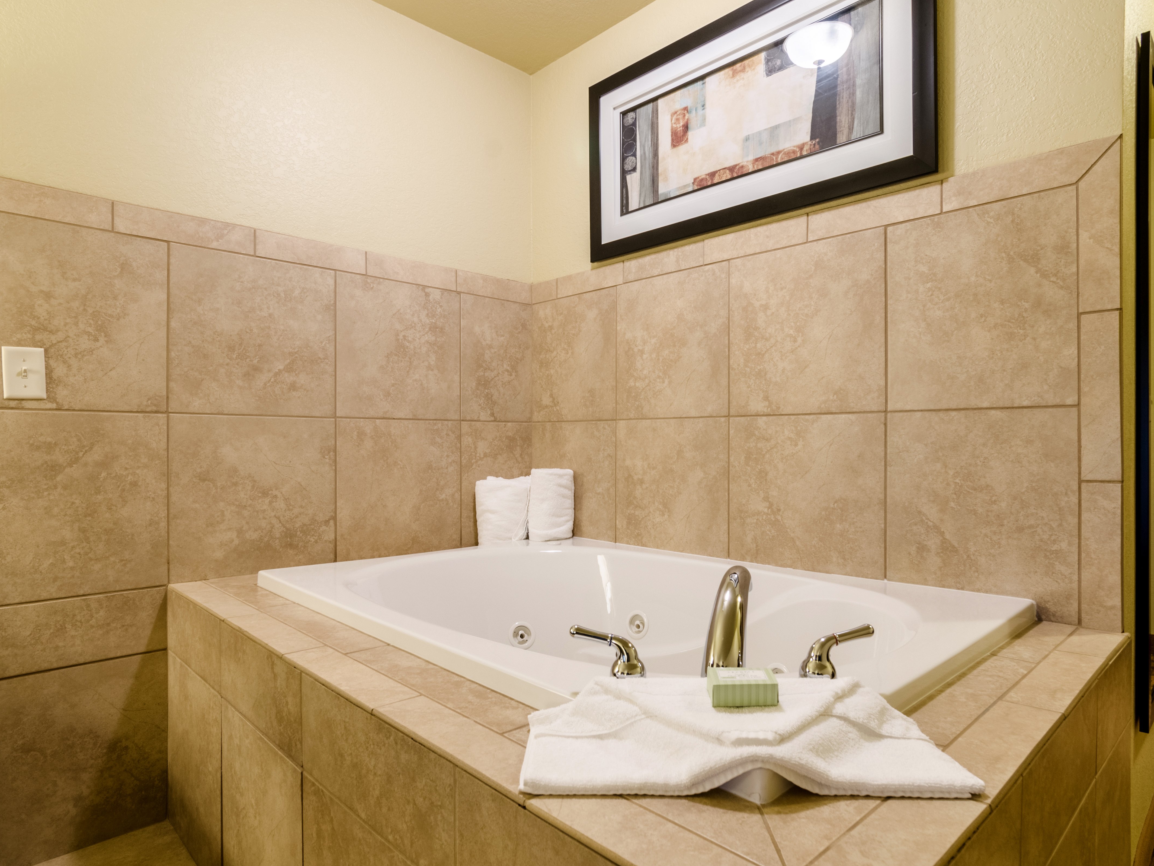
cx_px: 597
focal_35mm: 20
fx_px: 667
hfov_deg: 81.7
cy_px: 433
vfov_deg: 66.0
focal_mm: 12
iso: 320
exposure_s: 1/6
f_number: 8
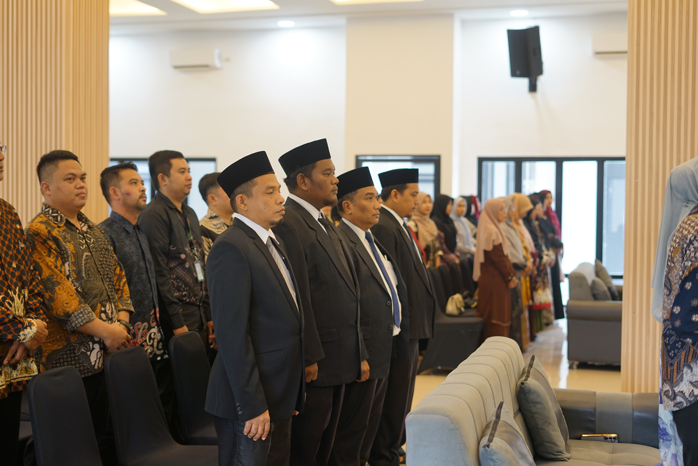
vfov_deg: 27.0
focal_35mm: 50
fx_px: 969
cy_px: 233
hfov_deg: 39.6
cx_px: 349
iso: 400
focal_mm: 50
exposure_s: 1/80
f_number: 2.5
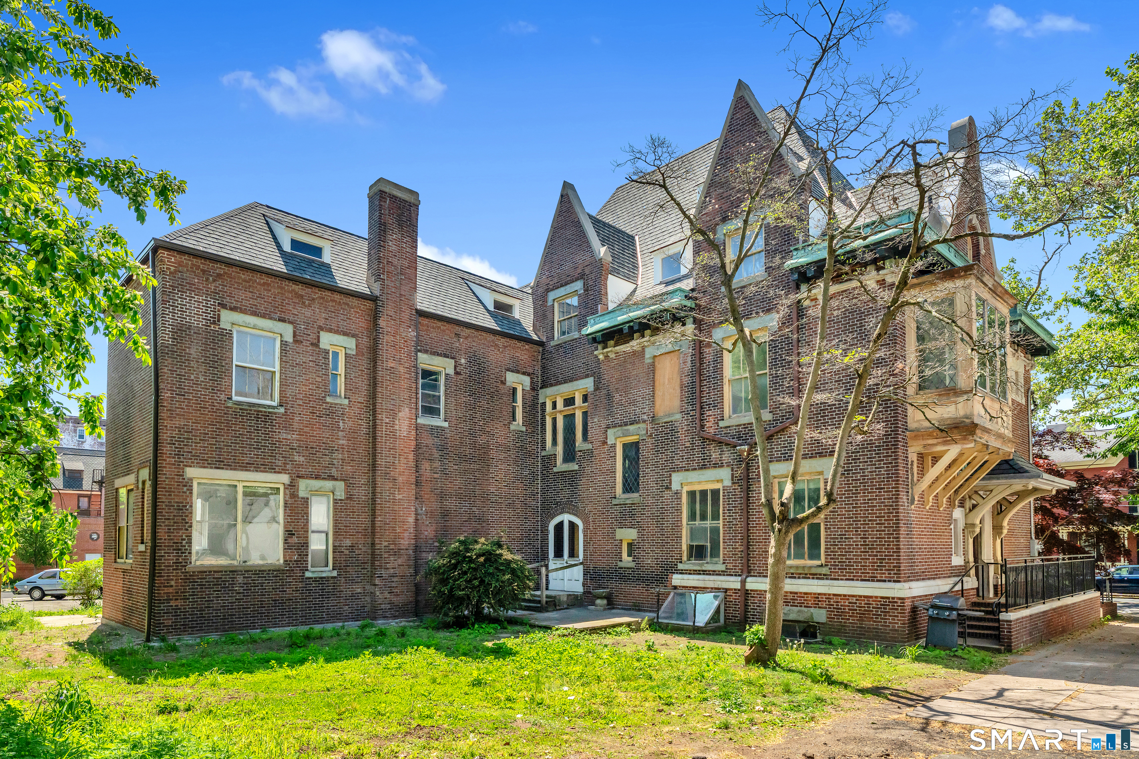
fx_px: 623
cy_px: 380
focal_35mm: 20
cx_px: 570
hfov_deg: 84.8
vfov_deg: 62.7
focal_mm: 19.7
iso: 1600
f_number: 7.1
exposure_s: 1/1250
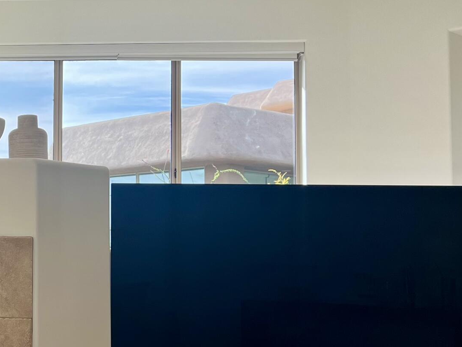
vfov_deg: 20.4
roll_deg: -0.8
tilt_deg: +3.3
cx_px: -79
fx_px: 961
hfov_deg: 24.7
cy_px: 199
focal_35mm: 72
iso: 50
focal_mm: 5.7
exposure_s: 1/705
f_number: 1.5
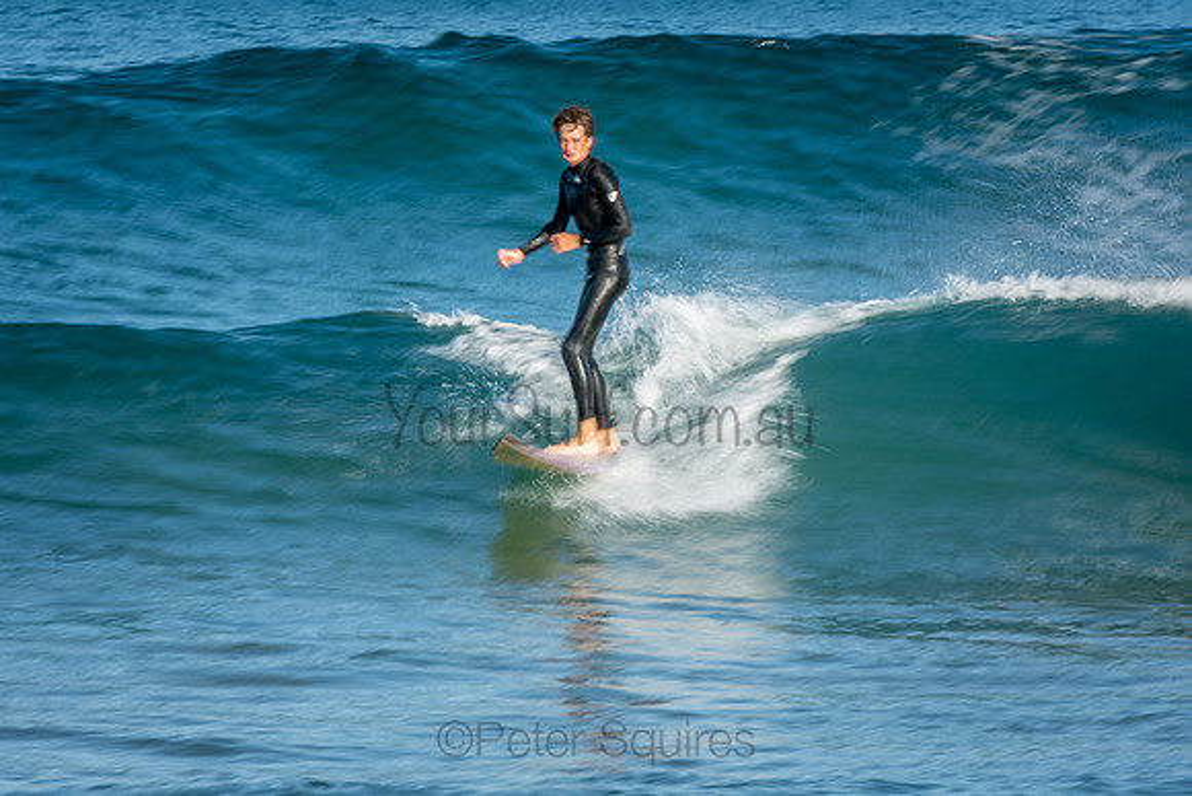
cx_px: 596
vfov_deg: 2.3
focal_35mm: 600
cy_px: 398
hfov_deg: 3.4
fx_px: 19870
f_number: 25
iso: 100
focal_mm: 400
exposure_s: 1/20
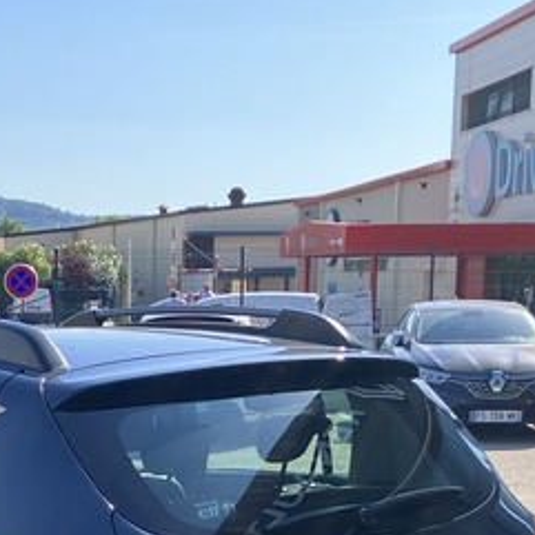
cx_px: 95
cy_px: 619
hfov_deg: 20.9
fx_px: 1434
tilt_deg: -13.0
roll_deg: +2.0
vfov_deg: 20.0
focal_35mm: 82
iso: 32
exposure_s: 1/823
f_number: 1.8
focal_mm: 3.99
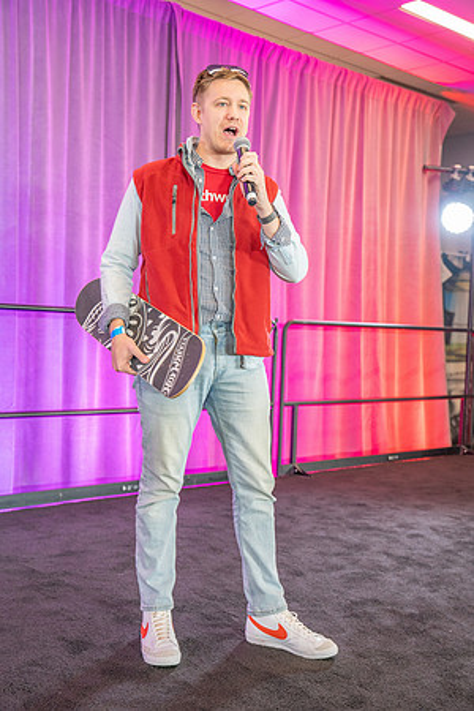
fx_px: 889
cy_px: 356
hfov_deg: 29.9
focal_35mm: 45
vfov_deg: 43.6
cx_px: 237
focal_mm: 45
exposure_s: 1/200
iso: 2500
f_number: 4
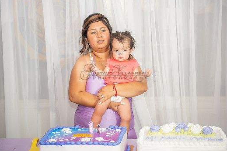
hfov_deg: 30.1
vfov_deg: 20.3
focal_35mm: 67
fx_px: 423
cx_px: 115
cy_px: 72
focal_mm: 60
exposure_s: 1/125
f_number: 2.8
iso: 1000
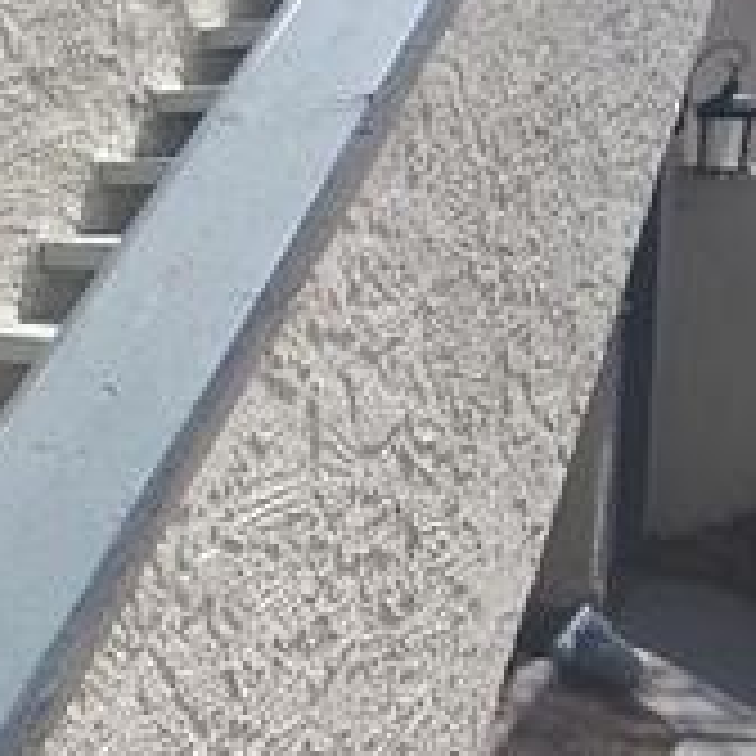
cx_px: -90
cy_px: 342
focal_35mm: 41
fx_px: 1013
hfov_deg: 34.8
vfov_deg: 40.9
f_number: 2.2
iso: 64
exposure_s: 1/1623
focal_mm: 2.2
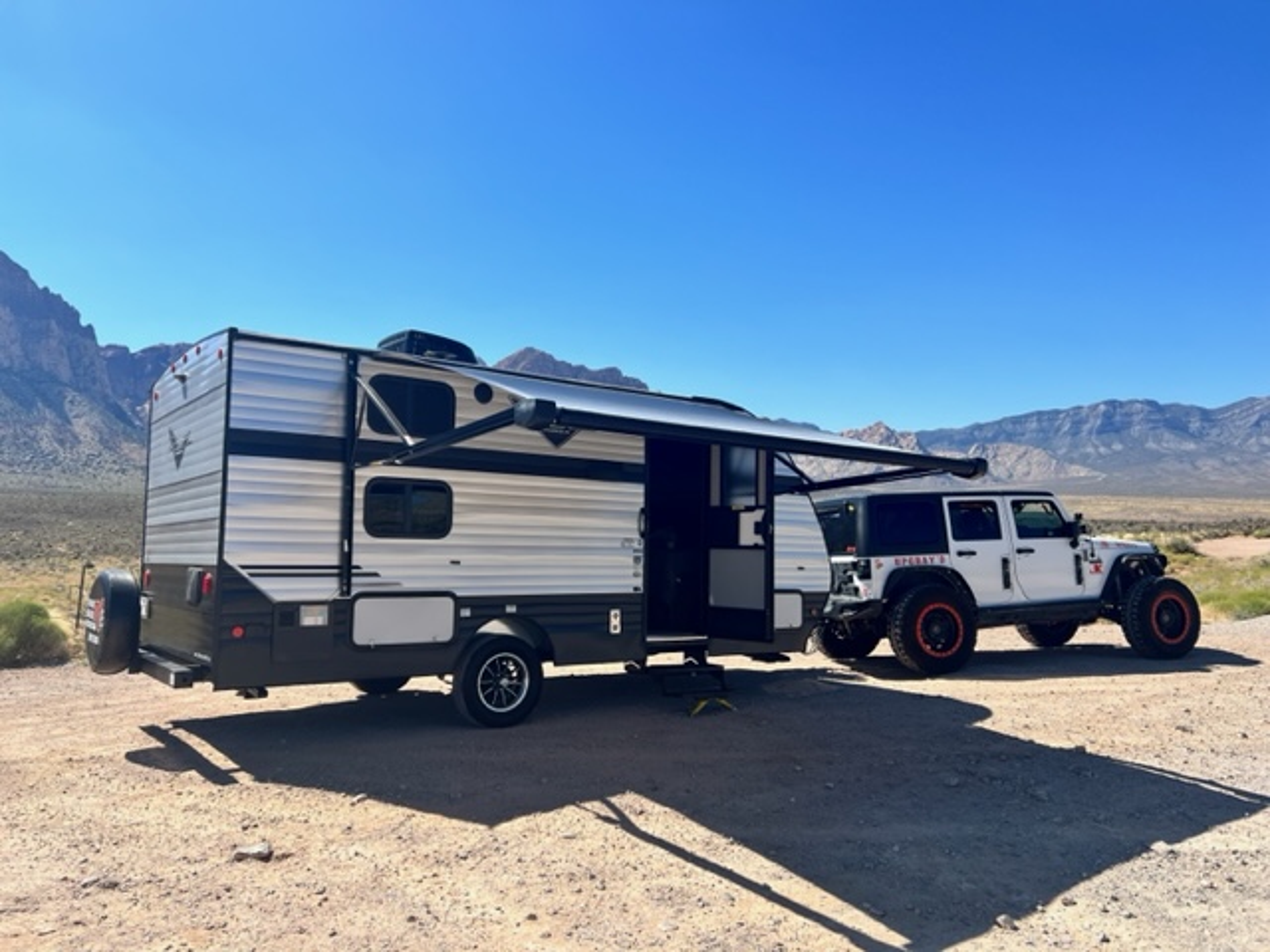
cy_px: 476
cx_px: 635
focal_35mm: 26
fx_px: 954
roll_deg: +1.0
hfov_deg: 67.3
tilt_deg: +3.0
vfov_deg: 53.1
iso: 50
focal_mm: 5.7
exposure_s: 1/4444
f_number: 1.5
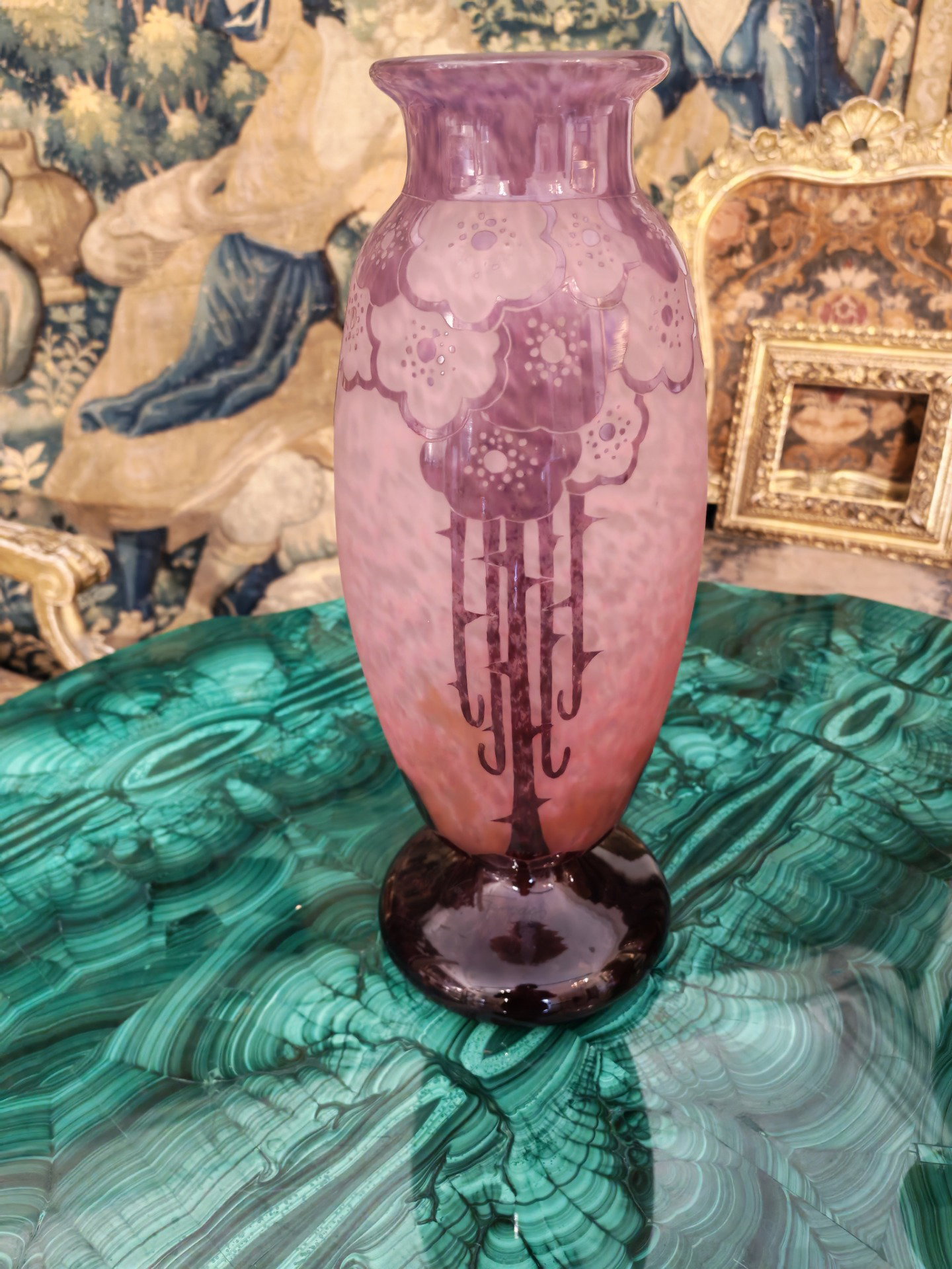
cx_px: 476
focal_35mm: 27
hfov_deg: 51.4
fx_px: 990
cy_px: 634
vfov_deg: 65.3
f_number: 1.9
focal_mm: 6.12
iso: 3200
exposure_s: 1/33
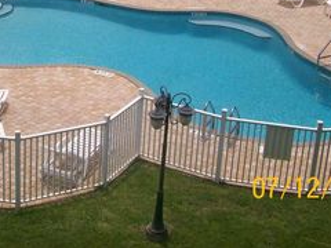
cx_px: 77
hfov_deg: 25.6
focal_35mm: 75
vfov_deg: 19.0
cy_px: -7
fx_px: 717
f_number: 4.8
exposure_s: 1/1401
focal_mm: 6
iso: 80
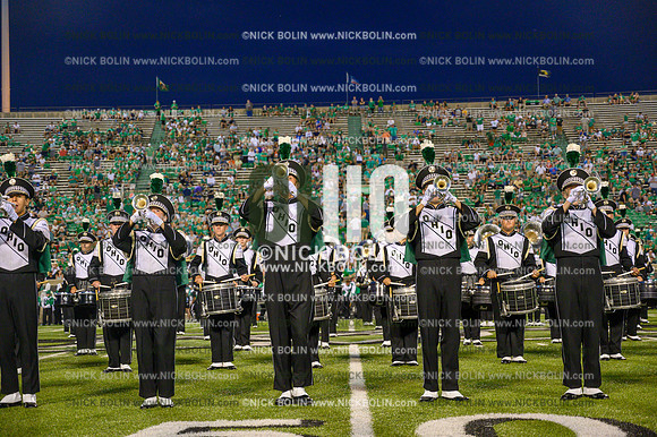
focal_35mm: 63
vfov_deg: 21.5
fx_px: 1149
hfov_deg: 31.9
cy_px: 218
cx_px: 328
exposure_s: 1/500
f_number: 4
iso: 5000
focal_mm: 63
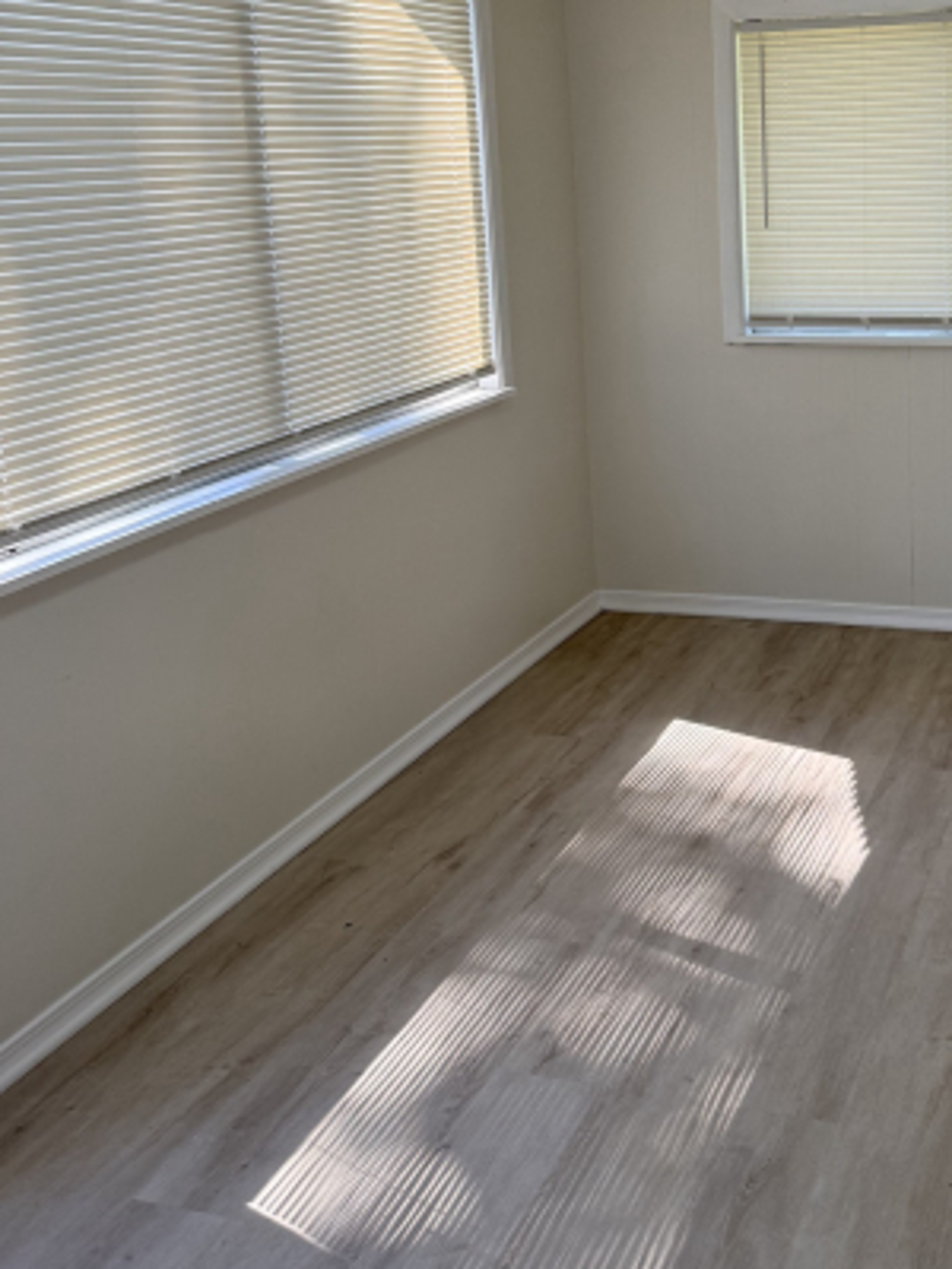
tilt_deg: -8.0
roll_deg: +2.9
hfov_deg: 34.6
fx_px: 1467
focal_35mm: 40
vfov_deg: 45.7
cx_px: 790
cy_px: 370
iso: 100
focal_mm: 6.76
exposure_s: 1/488
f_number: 1.78
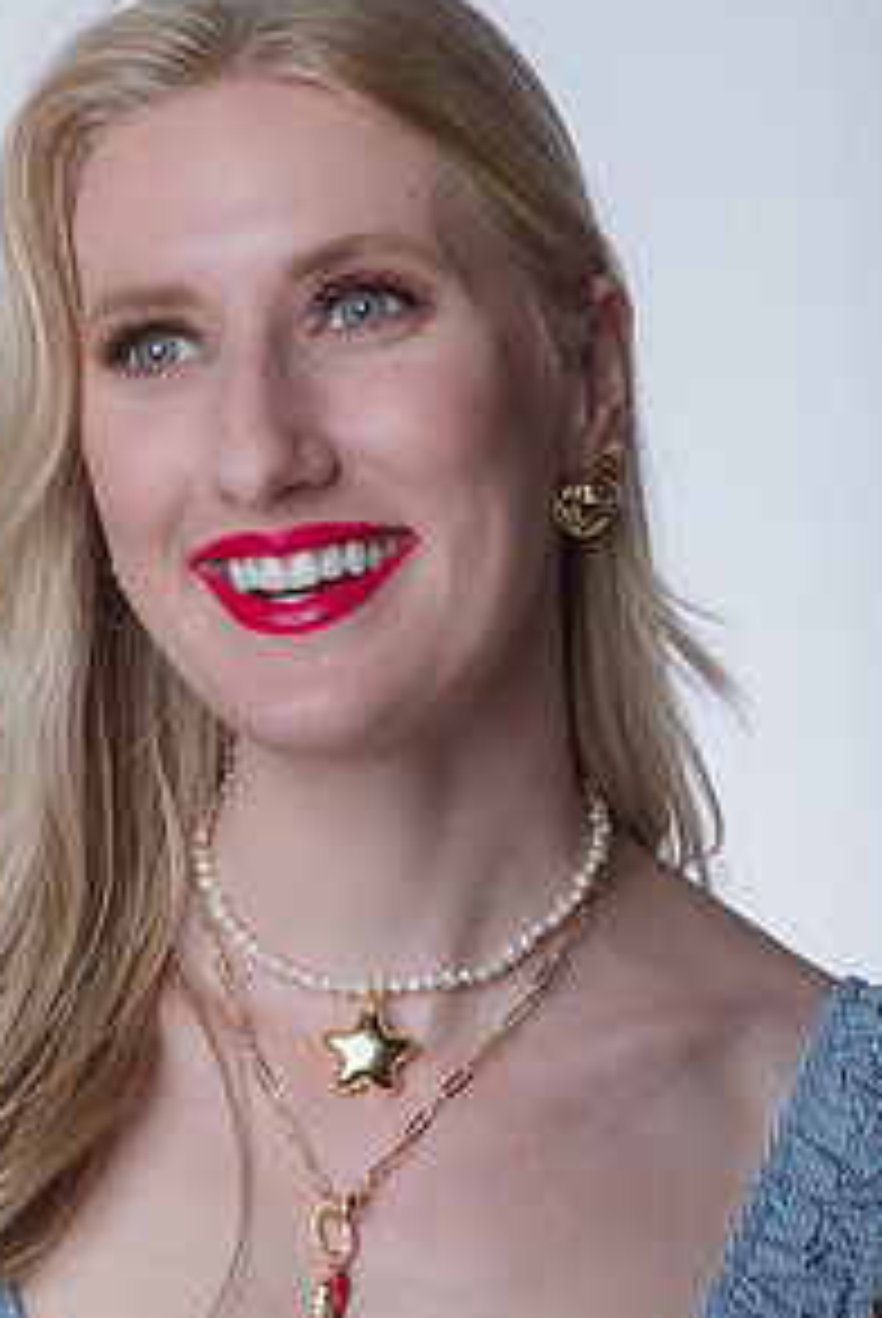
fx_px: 5902
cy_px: 922
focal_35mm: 161
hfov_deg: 8.5
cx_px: 392
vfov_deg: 12.7
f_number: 36
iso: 400
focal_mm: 105
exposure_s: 1/250
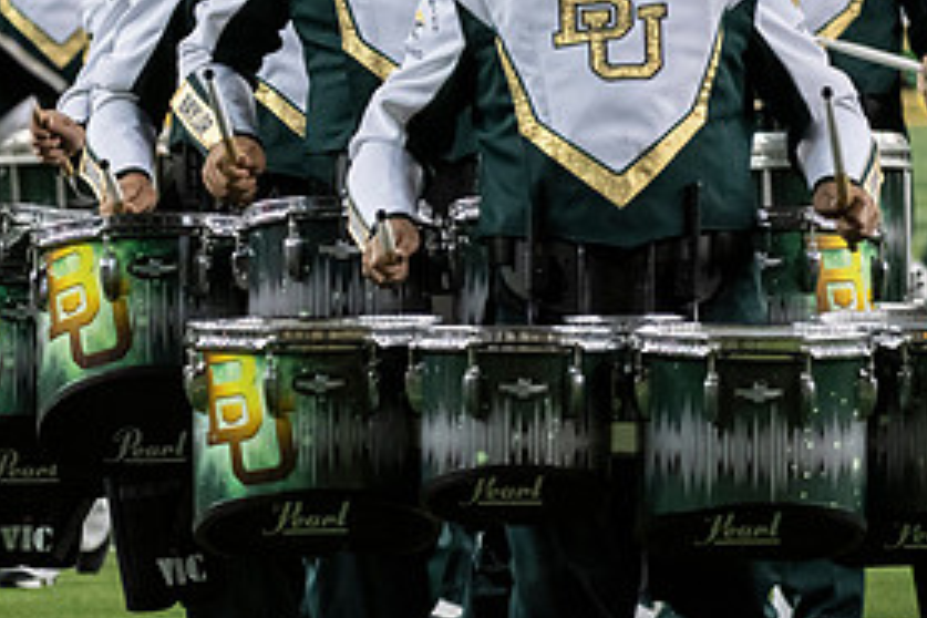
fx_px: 17689
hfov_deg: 3.0
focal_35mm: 687
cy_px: 28
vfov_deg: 2.0
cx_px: 442
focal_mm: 220
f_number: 5.6
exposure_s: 1/1000
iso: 2500
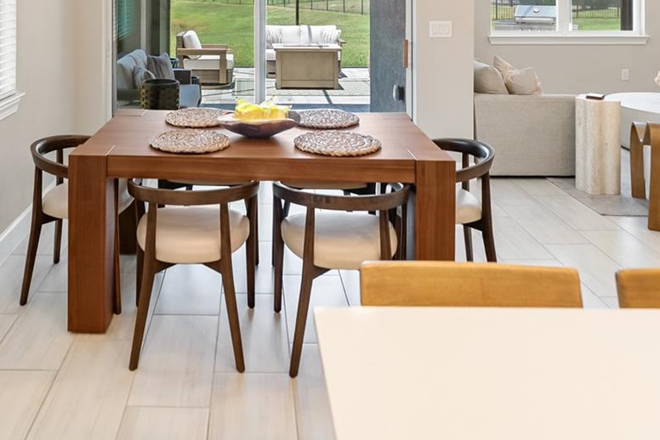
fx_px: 605
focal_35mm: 33
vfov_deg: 35.8
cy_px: -7
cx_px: 244
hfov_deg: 56.5
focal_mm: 16
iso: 160
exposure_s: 1/80
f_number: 2.8
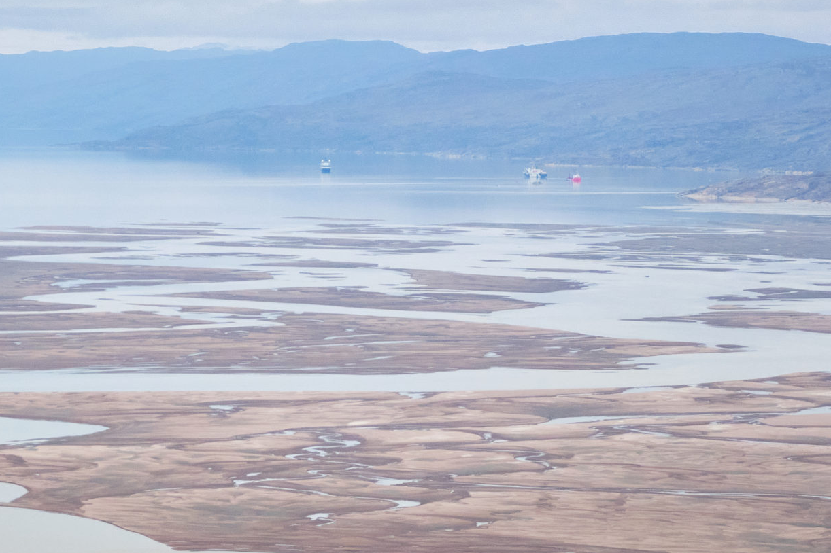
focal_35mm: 220
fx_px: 5077
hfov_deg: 9.3
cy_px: 333
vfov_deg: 6.2
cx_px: 112
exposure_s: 1/480
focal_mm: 70.2
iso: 800
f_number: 10
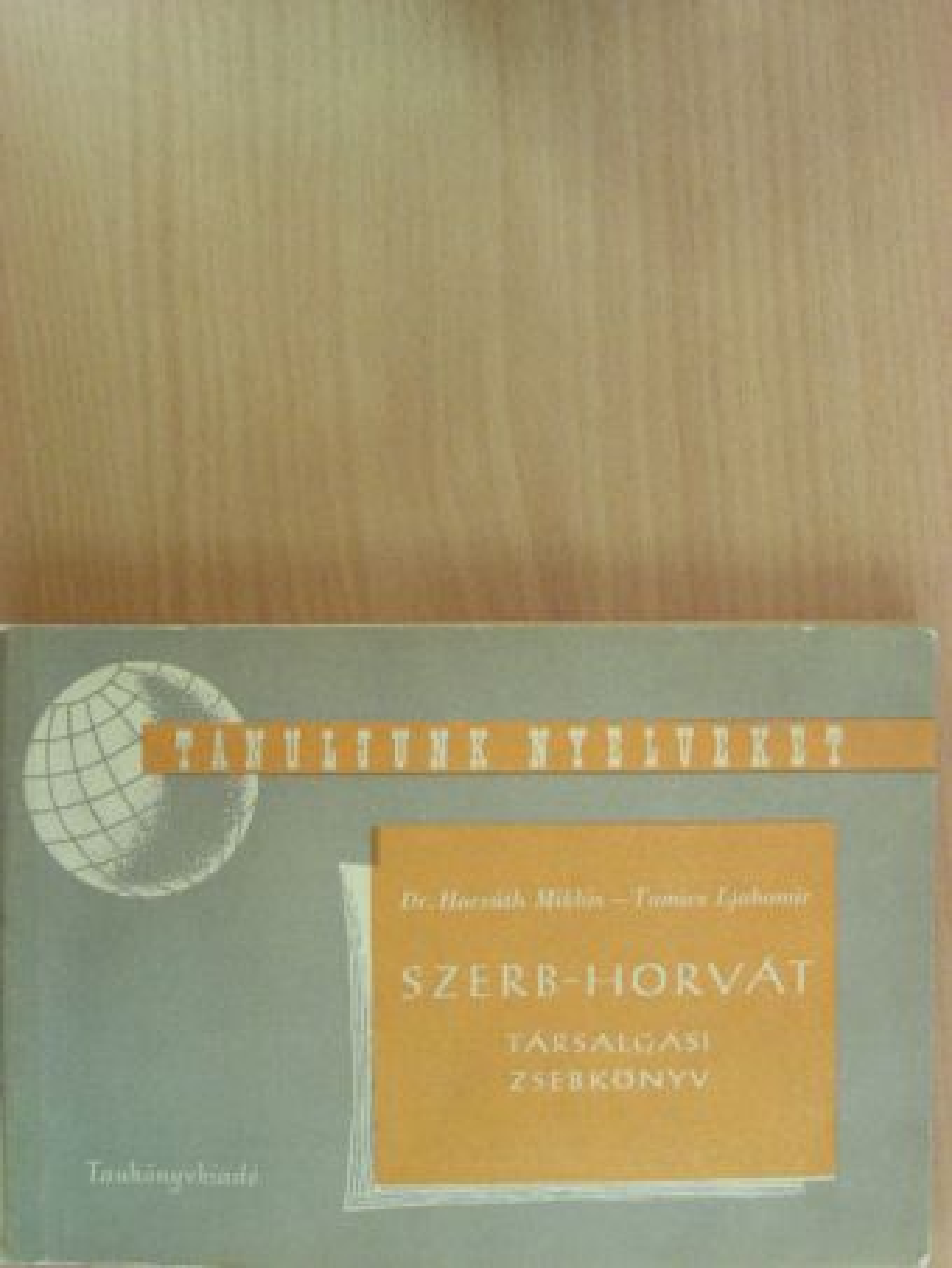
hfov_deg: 25.2
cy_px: 634
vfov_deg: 33.2
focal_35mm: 58
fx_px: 2126
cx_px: 476
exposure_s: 1/8
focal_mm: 9.7
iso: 335
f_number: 3.5
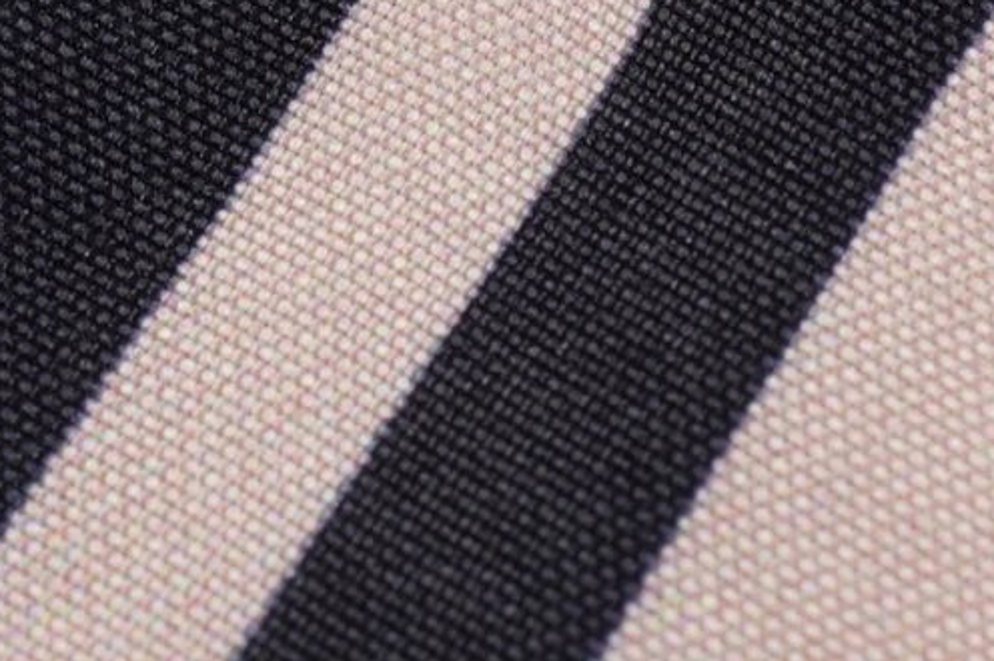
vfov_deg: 5.3
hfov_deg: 8.0
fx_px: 7119
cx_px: 774
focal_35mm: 258
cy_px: -453
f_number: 10
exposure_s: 1/100
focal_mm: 50
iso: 125
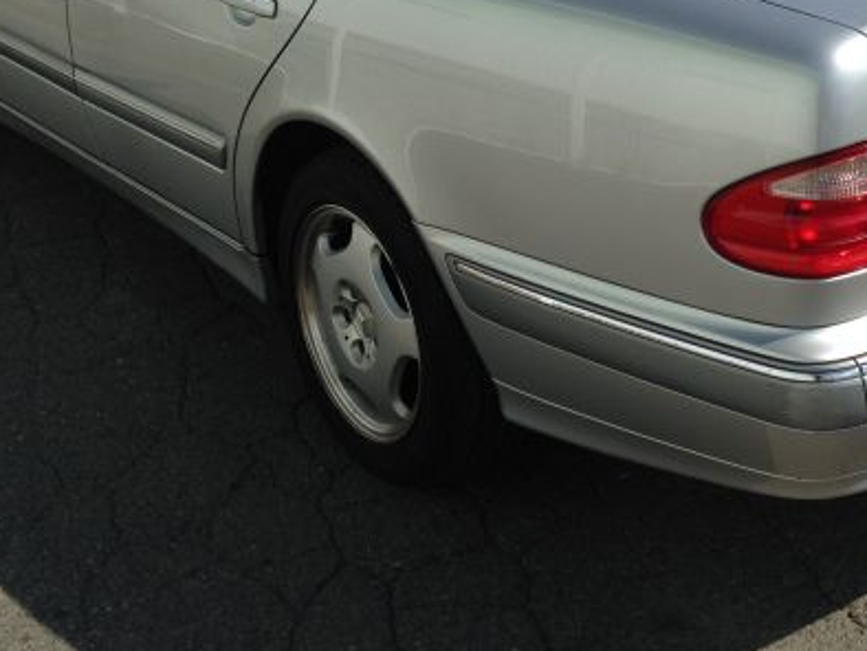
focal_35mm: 67
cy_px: 51
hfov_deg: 28.6
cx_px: 643
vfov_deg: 21.4
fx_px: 1679
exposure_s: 1/1938
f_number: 2.4
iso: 50
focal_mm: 4.12
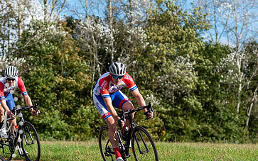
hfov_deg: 12.8
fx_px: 1146
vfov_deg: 8.0
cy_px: 105
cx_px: 119
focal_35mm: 163
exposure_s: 1/3200
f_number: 2.8
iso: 160
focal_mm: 70
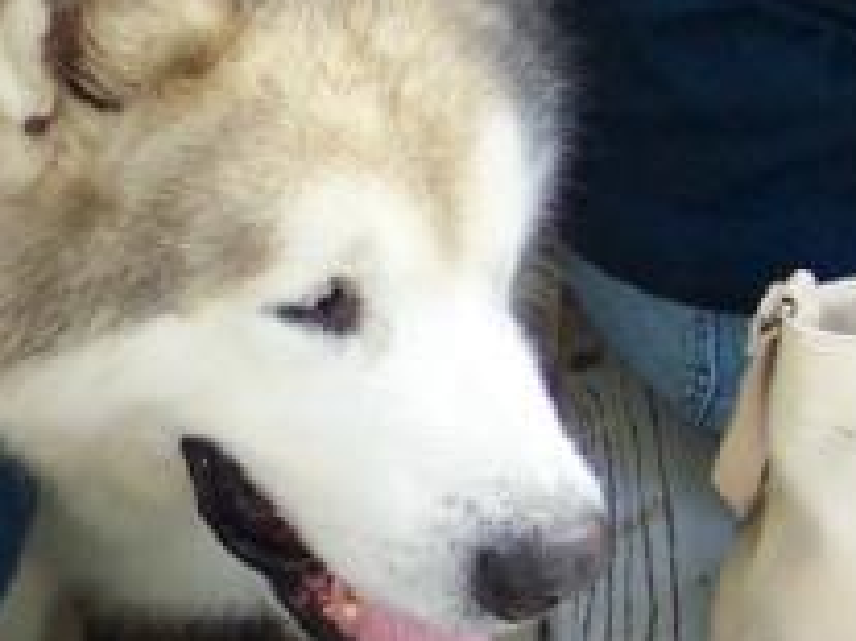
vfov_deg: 13.1
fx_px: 2793
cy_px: 217
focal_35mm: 113
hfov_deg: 17.1
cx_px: 58
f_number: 2.8
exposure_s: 1/90
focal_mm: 8
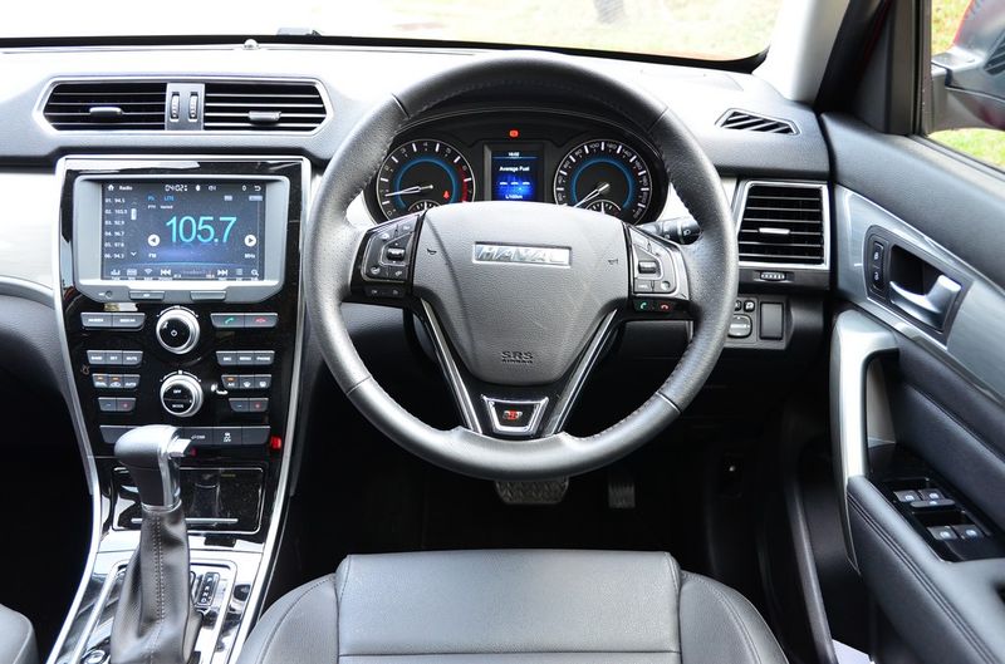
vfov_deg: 36.7
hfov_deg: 53.2
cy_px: 332
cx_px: 502
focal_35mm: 36
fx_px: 1002
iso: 800
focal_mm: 24
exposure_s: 1/100
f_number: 5
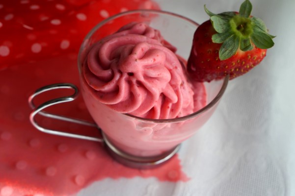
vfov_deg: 28.0
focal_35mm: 48
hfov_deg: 41.1
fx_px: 393
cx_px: 148
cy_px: 98
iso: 100
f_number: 7.1
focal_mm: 32
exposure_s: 1/125
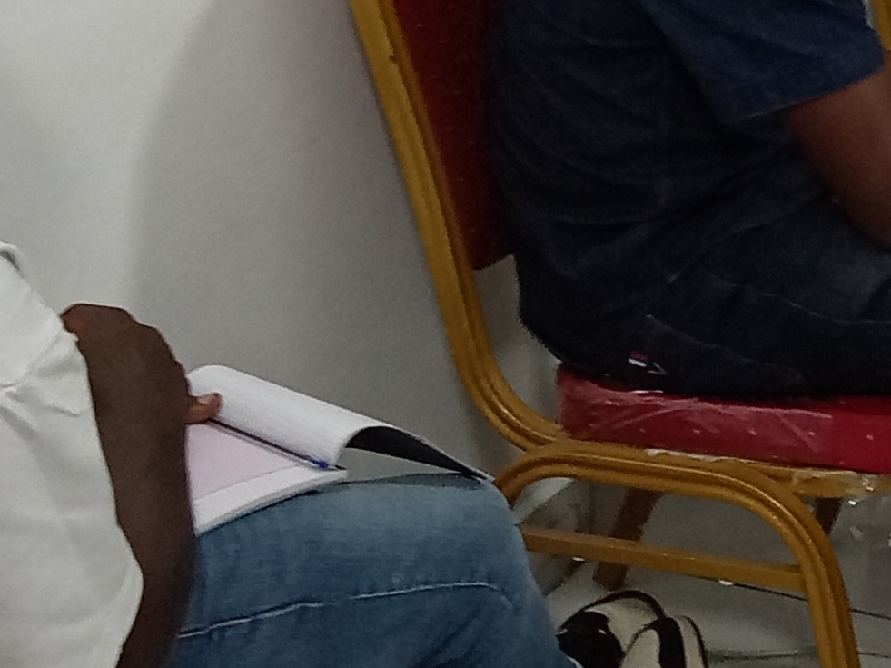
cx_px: 1155
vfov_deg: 13.8
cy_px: -110
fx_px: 2676
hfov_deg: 17.7
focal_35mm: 104
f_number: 1.8
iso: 212
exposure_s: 1/25
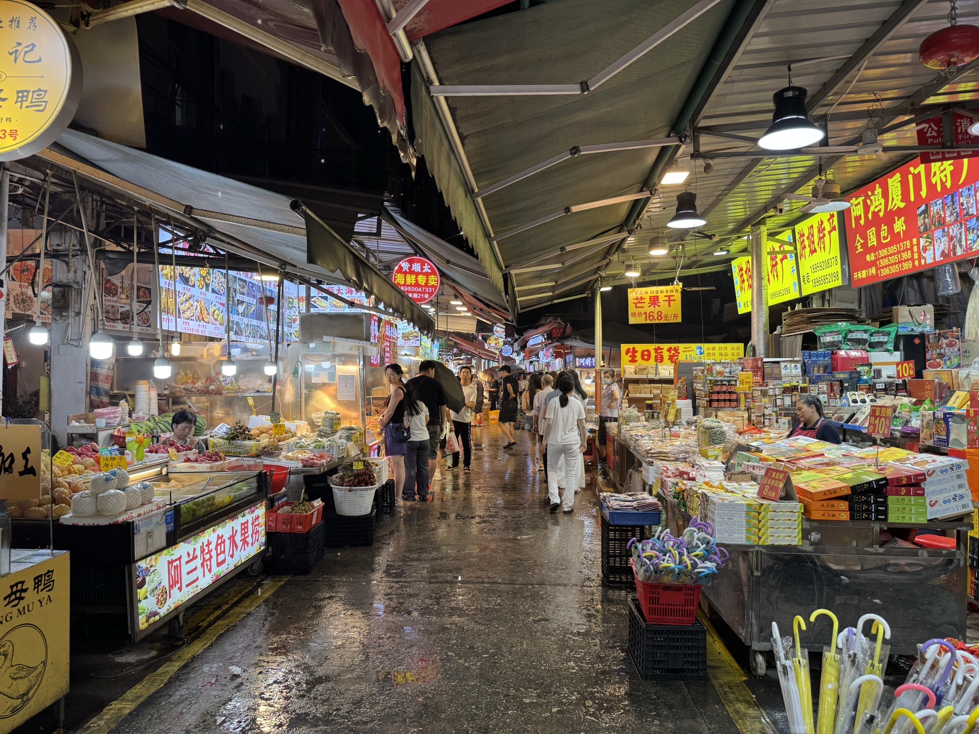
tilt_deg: +1.6
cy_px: 367
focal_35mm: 24
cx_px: 490
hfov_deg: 71.6
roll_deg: +0.9
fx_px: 679
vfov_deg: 56.8
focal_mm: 6.76
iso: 64
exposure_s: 1/100
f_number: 1.78
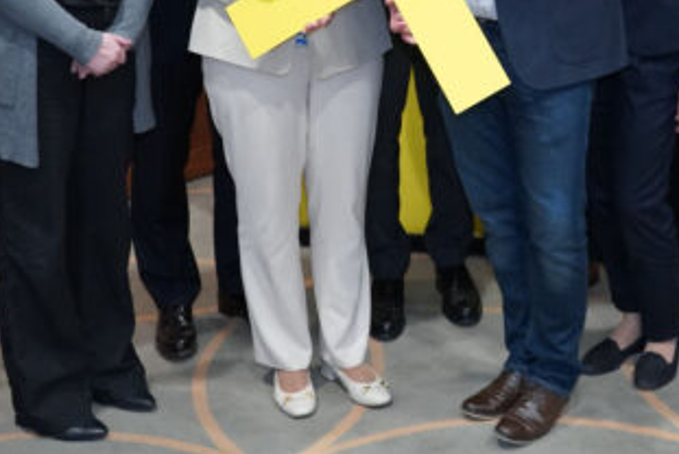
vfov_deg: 17.5
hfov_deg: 26.5
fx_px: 1435
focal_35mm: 76
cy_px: -24
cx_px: 454
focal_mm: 34
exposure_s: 1/160
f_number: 4
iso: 5000
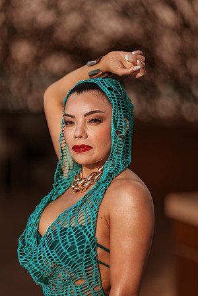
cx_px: 99
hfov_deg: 10.2
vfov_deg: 15.2
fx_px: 1114
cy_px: 148
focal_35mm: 135
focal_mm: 135
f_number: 1.8
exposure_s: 1/3200
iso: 80
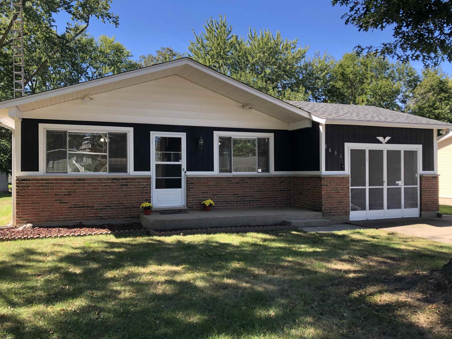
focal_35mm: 29
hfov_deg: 61.6
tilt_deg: +0.5
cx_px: 220
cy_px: 175
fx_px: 379
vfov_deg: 48.2
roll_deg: +0.8
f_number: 1.8
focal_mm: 3.99
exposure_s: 1/281
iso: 20
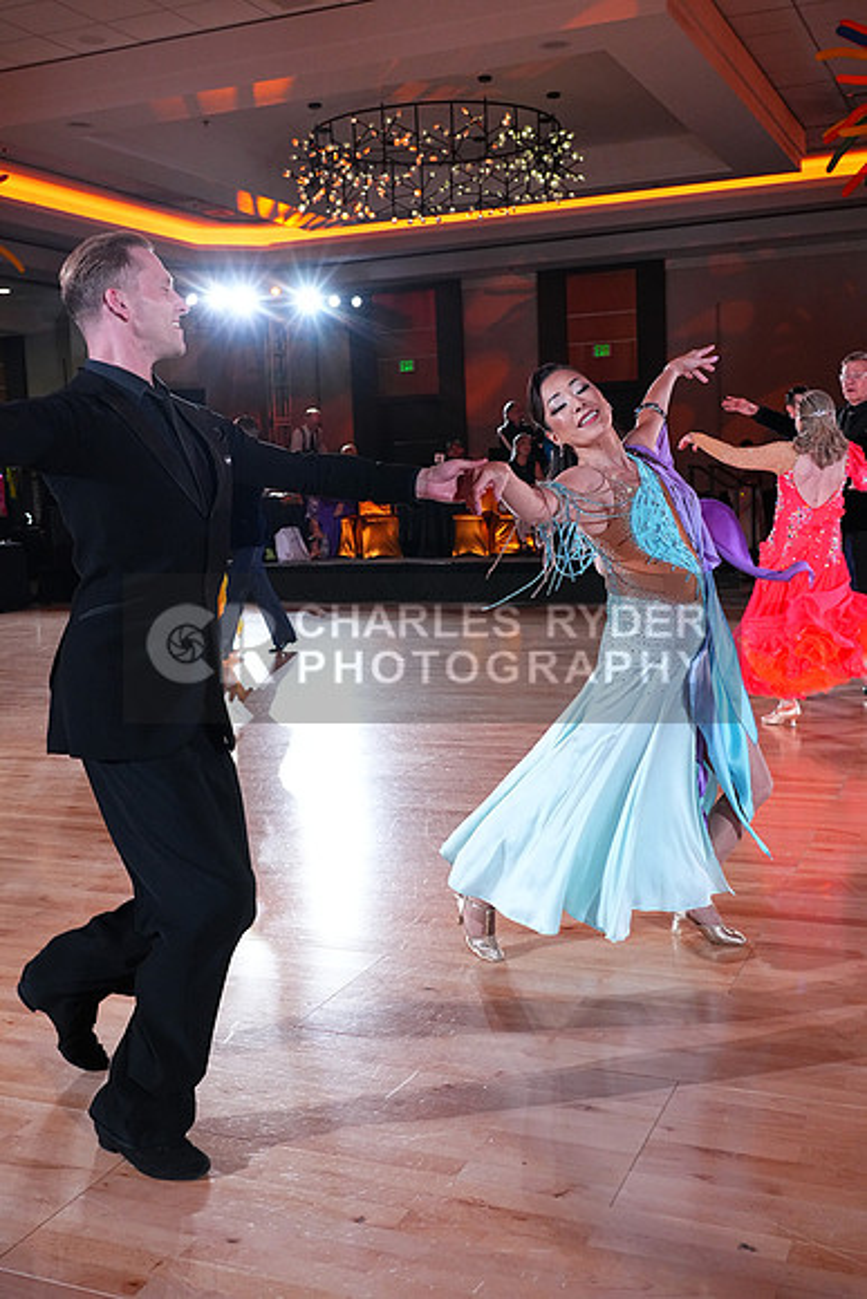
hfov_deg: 36.9
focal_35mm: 36
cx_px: 434
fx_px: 1300
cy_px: 650
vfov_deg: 53.1
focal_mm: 36
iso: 5000
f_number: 5.6
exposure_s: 1/400
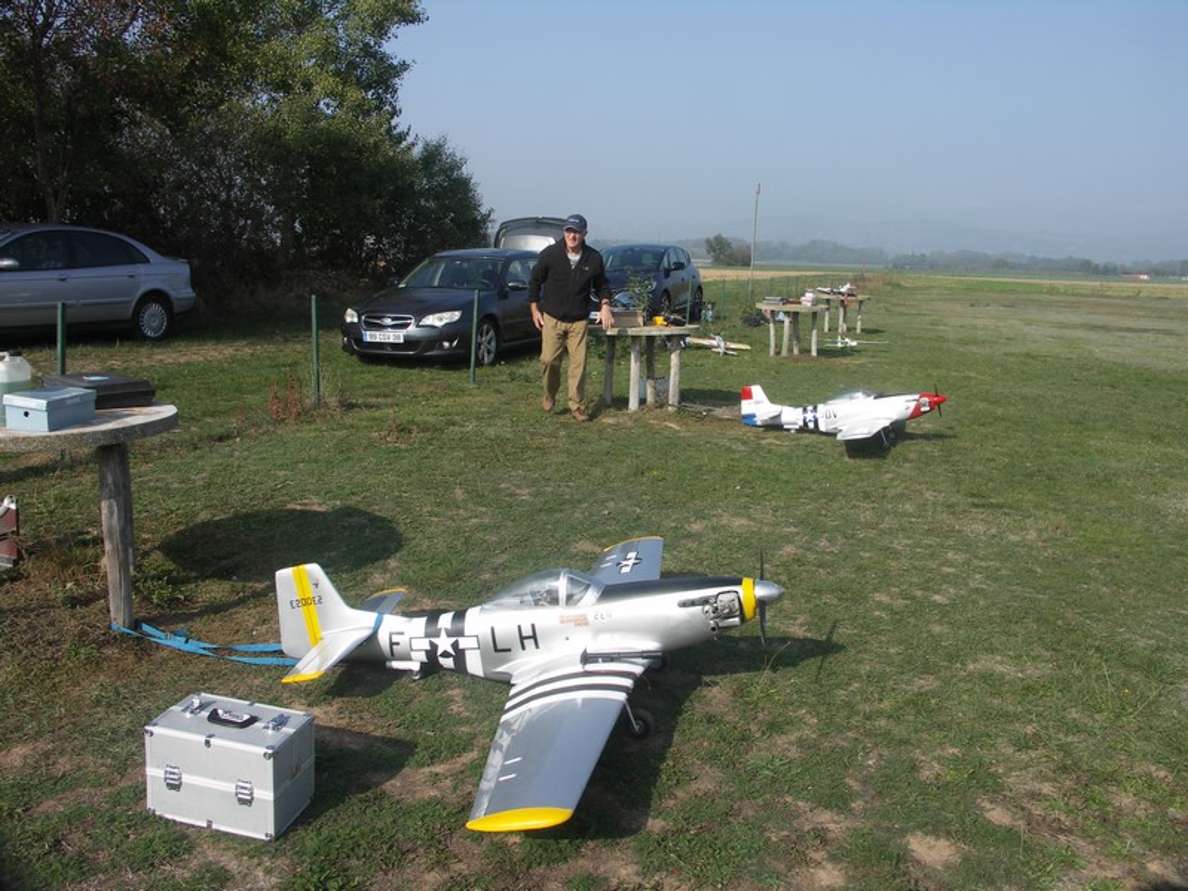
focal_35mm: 30
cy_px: 446
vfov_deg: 46.8
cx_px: 594
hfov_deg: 60.0
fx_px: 1030
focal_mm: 7.8
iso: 50
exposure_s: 1/250
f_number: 5.6
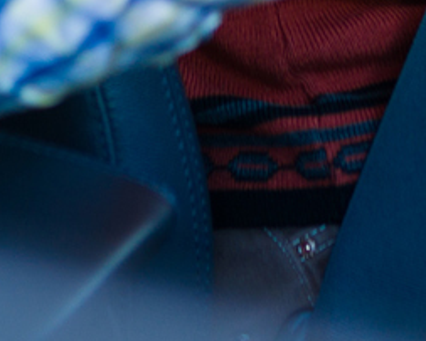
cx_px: 238
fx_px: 3471
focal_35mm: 275
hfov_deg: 7.0
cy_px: -763
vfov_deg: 5.3
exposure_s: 1/160
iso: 160
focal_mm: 35
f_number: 1.8
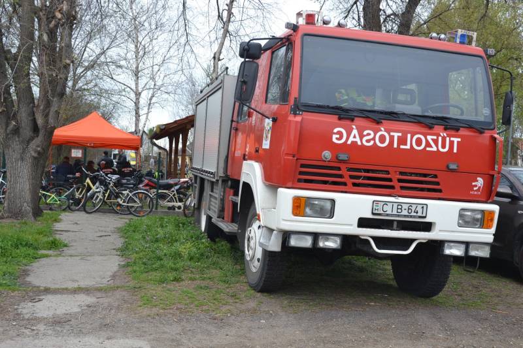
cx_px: 262
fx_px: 566
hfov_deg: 49.6
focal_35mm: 39
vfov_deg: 34.2
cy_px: 174
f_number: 6.3
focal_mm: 26
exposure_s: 1/160
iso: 100
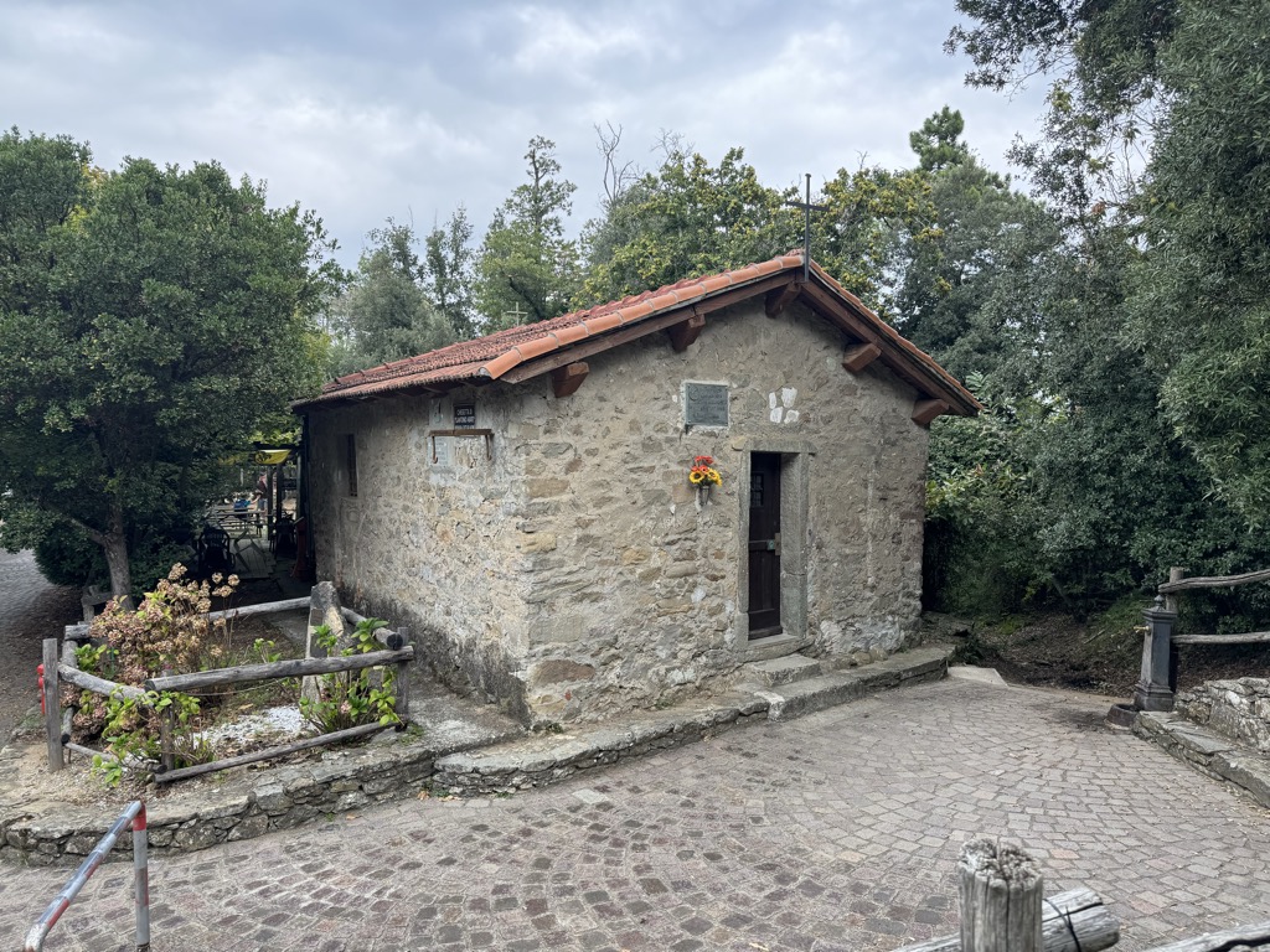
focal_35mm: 24
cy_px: 476
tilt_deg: -0.9
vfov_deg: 56.8
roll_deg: -0.5
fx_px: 881
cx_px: 635
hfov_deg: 71.6
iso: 80
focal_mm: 6.86
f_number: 1.78
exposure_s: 1/464
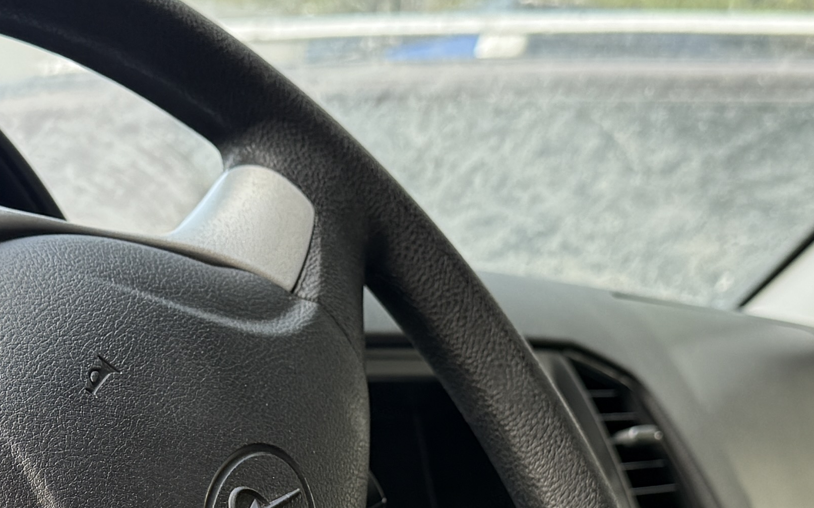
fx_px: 1996
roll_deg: -0.7
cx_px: 328
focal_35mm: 90
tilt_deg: -6.0
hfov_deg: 23.0
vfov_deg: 14.0
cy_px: 630
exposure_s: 1/249
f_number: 1.78
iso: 100
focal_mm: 6.76
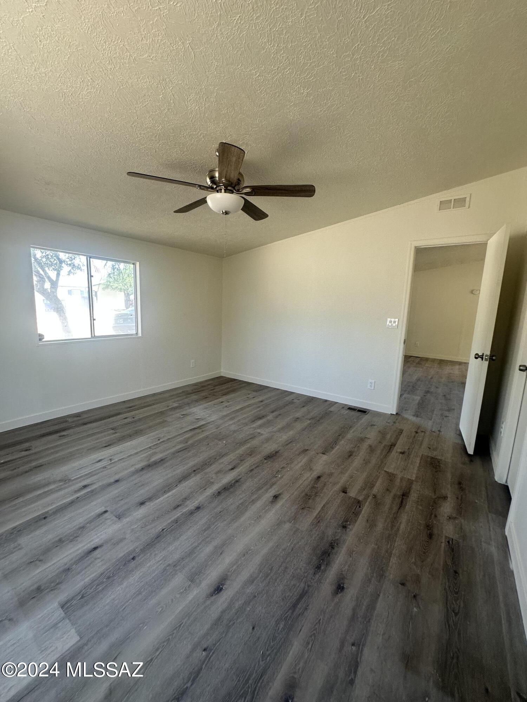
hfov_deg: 85.7
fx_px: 284
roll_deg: -2.2
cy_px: 351
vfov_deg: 102.1
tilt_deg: -8.1
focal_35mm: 14
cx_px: 264
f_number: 2.2
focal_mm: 2.22
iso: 100
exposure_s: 1/99
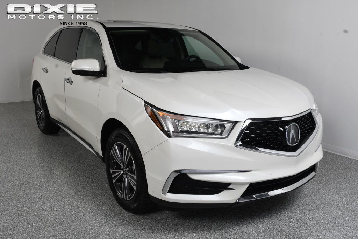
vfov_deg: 38.9
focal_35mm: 34
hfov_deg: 55.8
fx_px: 338
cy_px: 120
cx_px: 179
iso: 100
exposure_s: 1/160
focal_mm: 23
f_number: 13
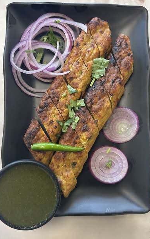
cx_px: 72
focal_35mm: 33
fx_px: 216
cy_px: 110
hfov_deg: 38.3
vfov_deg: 58.1
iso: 125
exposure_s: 1/120
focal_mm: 5.7
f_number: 1.5
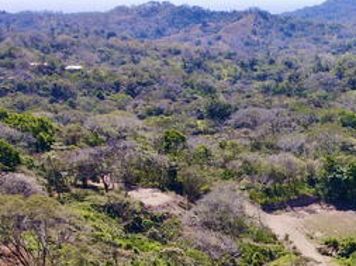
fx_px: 780
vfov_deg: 18.4
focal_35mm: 76
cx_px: 508
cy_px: 311
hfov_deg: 22.0
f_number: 2.8
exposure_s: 1/30
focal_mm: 4.5
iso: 100
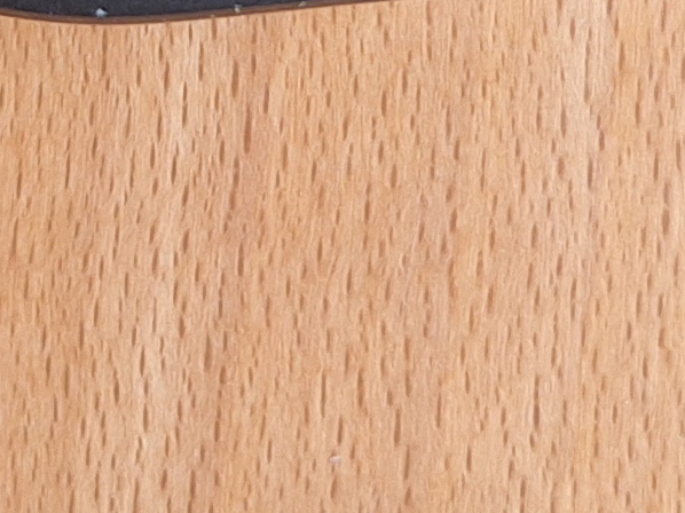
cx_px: 234
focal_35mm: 157
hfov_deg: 12.6
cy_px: -223
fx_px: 3106
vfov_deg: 9.2
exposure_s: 1/50
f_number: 1.8
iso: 160
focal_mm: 5.54
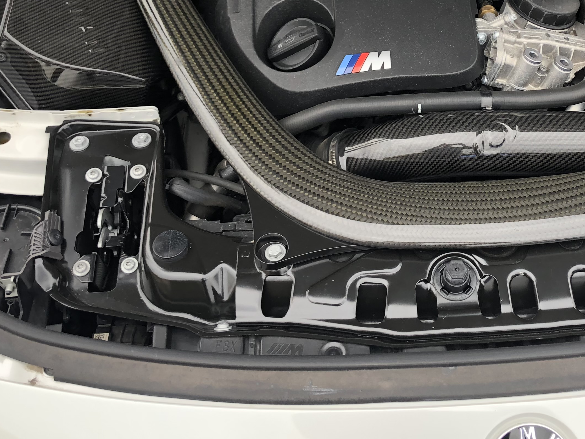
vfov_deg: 27.0
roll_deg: -0.1
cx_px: 423
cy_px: 89
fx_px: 896
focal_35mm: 53
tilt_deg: -44.8
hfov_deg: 35.5
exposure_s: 1/120
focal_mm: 3.99
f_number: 1.8
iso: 40
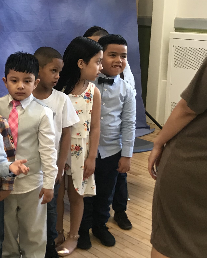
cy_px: 123
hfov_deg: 20.8
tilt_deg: -12.6
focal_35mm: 70
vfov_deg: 27.1
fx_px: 536
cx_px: -18
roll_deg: +0.6
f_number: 1.8
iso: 40
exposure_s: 1/30
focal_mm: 3.99
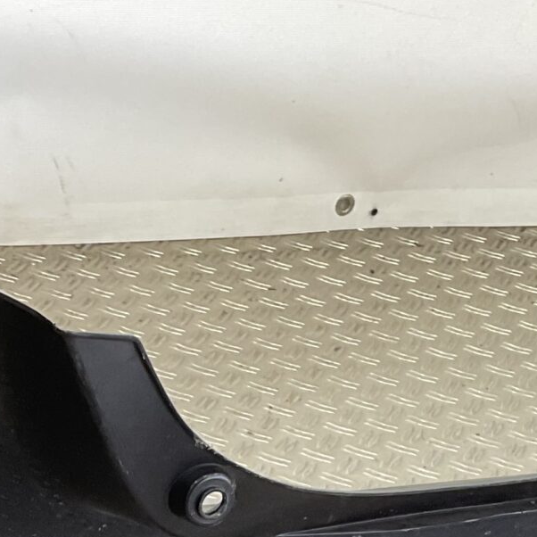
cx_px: 148
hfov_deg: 15.9
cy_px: 850
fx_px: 1913
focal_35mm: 109
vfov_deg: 14.7
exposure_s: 1/120
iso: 40
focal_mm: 3
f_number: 1.8
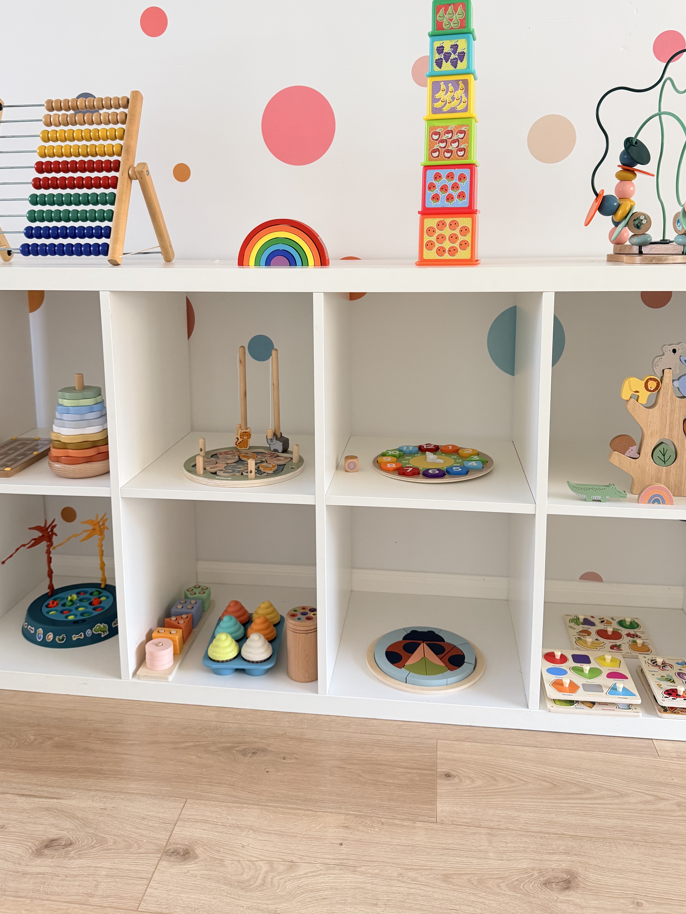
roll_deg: +0.4
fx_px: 766
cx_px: 333
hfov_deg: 48.2
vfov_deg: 61.1
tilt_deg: -10.4
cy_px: 367
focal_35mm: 29
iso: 200
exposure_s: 1/85
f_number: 1.78
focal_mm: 6.76
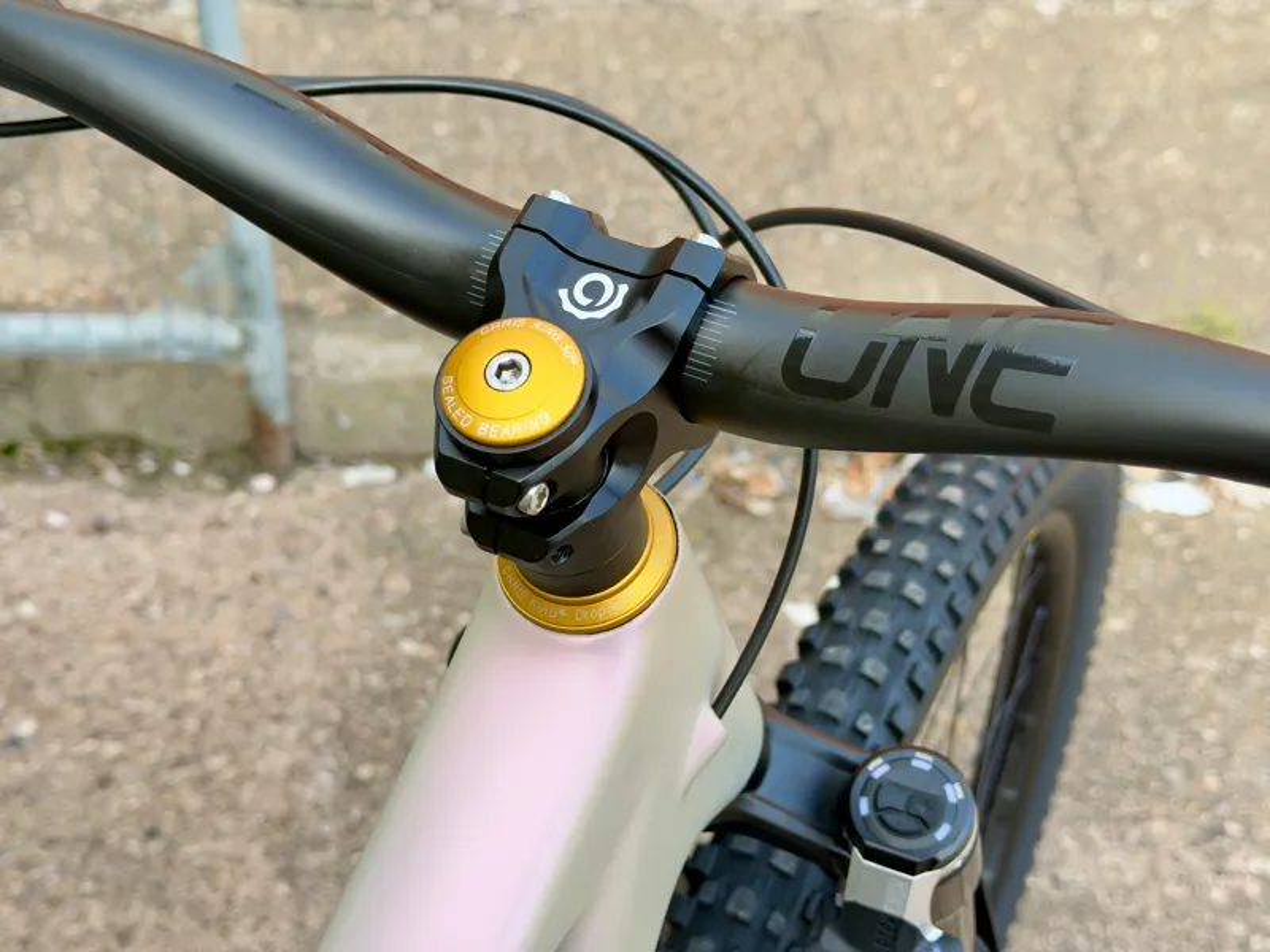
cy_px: 476
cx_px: 635
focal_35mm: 48
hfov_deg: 39.7
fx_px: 1761
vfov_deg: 30.3
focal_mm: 6.76
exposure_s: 1/384
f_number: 1.78
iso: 64
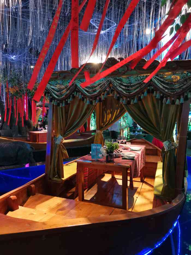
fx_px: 191
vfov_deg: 67.3
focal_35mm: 26
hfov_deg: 53.1
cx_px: 96
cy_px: 128
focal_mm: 4.75
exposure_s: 1/50
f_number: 1.8
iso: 200
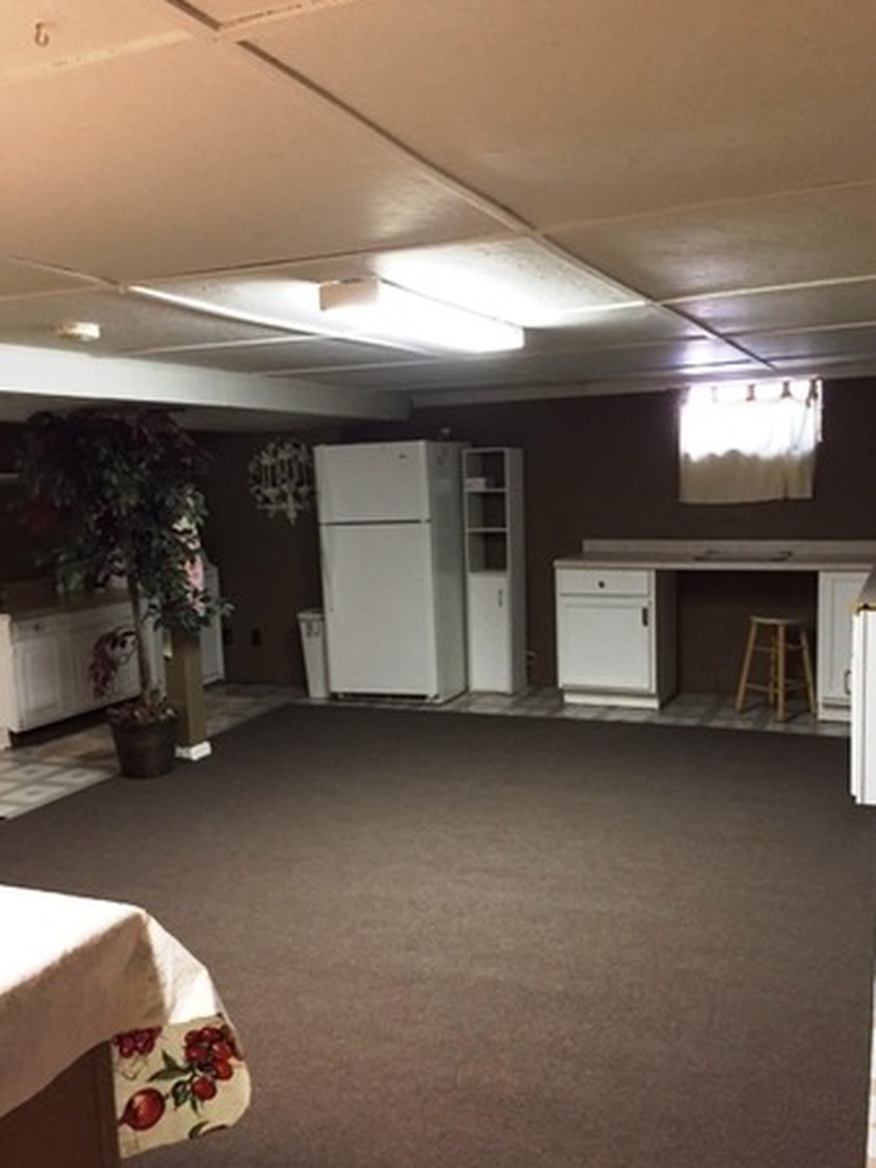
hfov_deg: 45.4
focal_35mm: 31
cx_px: 465
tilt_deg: -7.6
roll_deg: +2.2
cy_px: 611
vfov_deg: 58.3
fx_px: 1045
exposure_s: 1/17
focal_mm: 4.15
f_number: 2.2
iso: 250
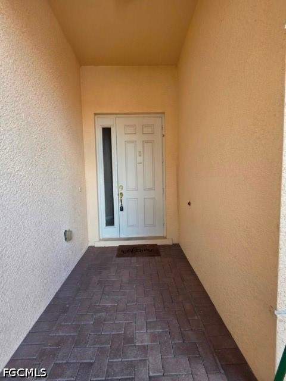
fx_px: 143
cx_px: 143
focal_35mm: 13
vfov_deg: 106.2
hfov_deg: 89.9
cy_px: 190
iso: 80
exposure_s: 1/120
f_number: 1.9
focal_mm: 2.2
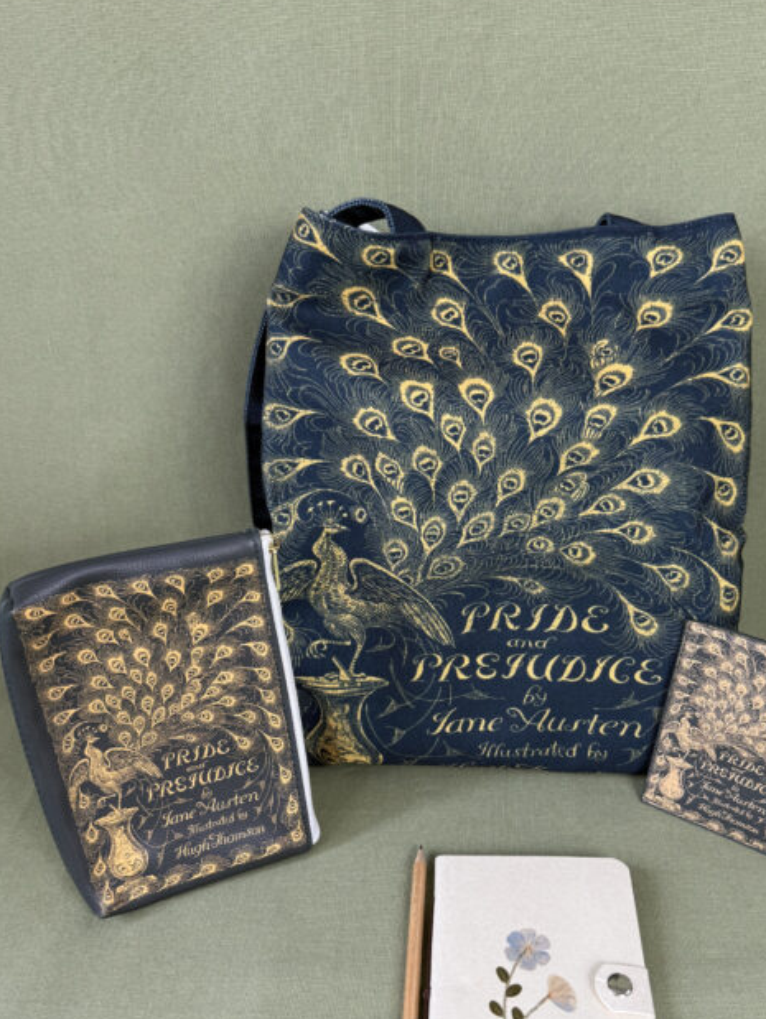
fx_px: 914
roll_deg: -1.6
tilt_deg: -29.8
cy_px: 581
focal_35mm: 31
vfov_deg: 58.1
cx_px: 463
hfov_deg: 45.2
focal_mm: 6.76
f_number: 1.78
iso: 100
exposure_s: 1/100
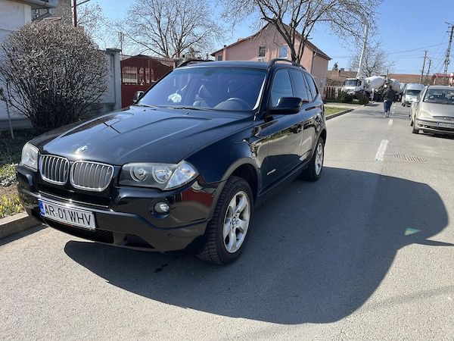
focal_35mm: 26
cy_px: 170
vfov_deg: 53.1
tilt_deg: -13.5
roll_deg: -4.2
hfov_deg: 67.3
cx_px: 227
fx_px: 341
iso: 50
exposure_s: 1/1279
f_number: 1.6
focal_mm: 5.1
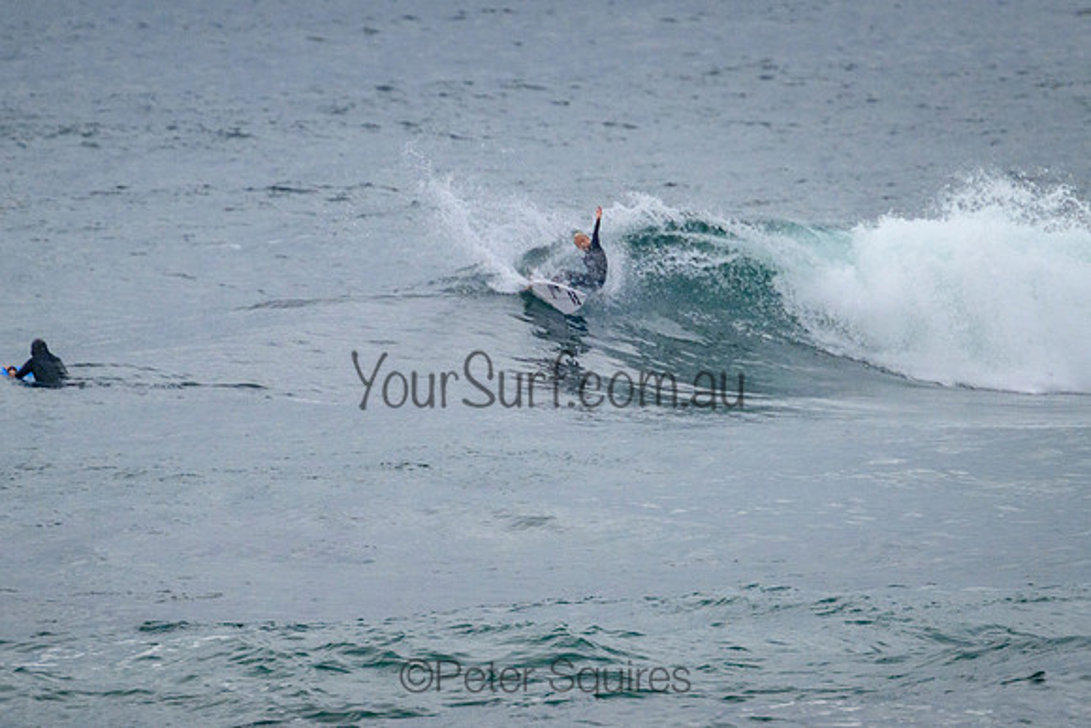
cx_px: 592
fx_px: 33333
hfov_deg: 1.9
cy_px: 303
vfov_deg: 1.3
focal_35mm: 1100
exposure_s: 1/2000
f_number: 11
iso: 1800
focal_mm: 800
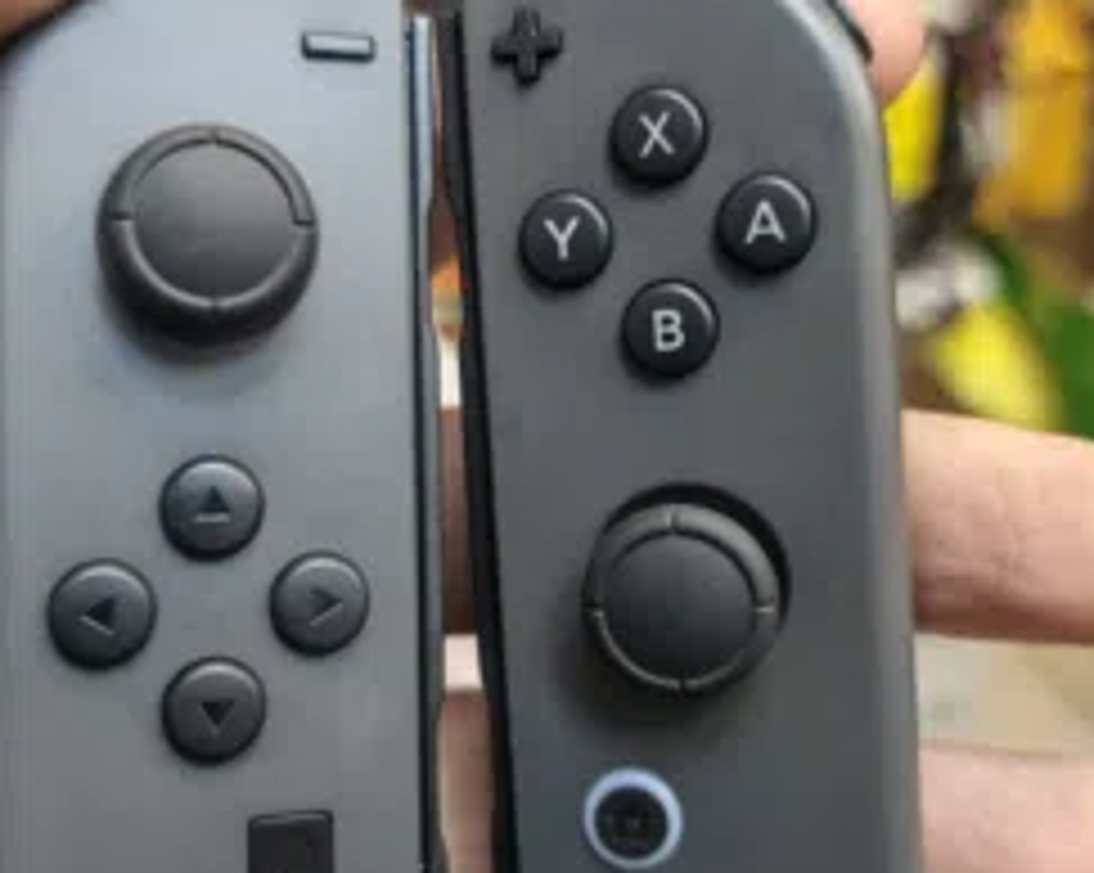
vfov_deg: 40.1
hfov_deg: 49.1
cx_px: 567
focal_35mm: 37
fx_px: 1197
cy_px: 432
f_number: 1.8
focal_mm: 5.56
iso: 112
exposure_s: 1/100
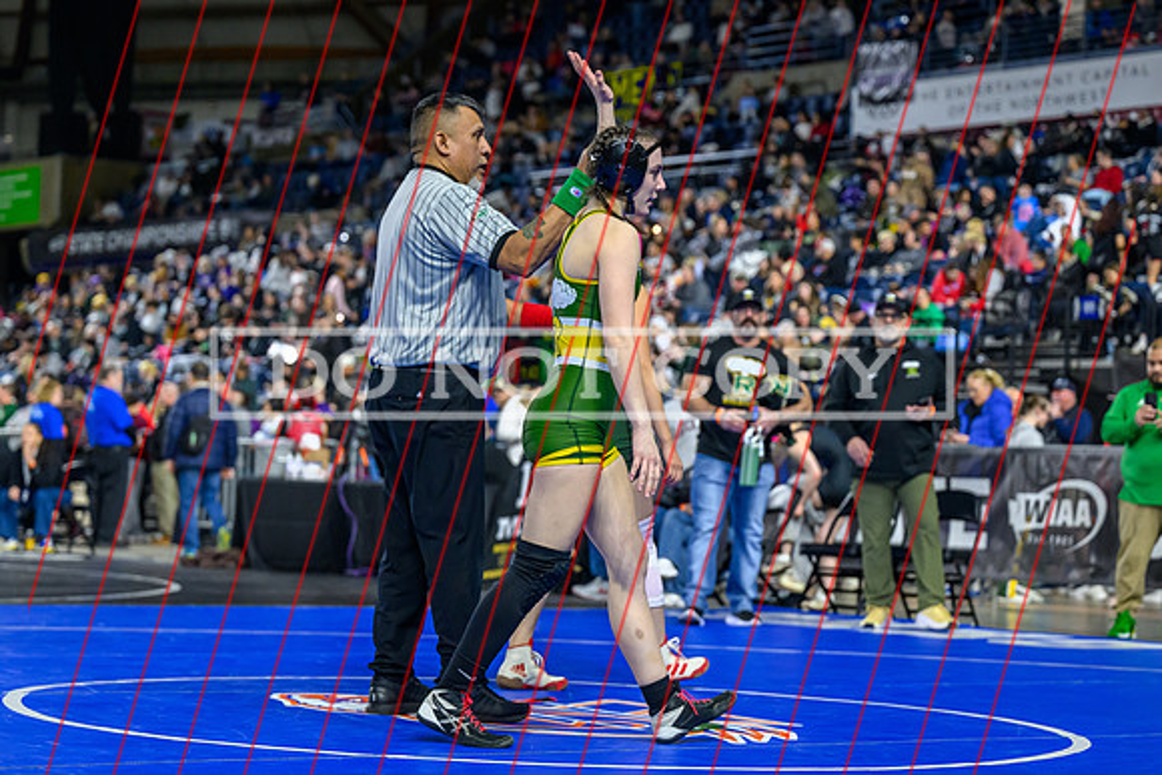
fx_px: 2927
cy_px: 349
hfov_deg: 22.4
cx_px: 609
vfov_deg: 15.1
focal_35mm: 91
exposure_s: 1/800
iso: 2800
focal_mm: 73
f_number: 3.2
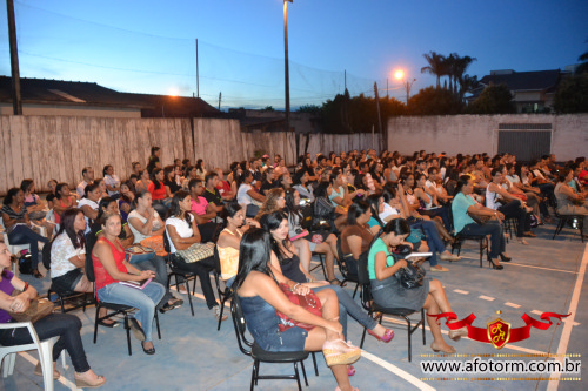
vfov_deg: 43.6
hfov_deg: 61.9
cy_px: 196
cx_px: 294
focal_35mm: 30
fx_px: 490
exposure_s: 1/25
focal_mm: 20
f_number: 3.5
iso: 3200
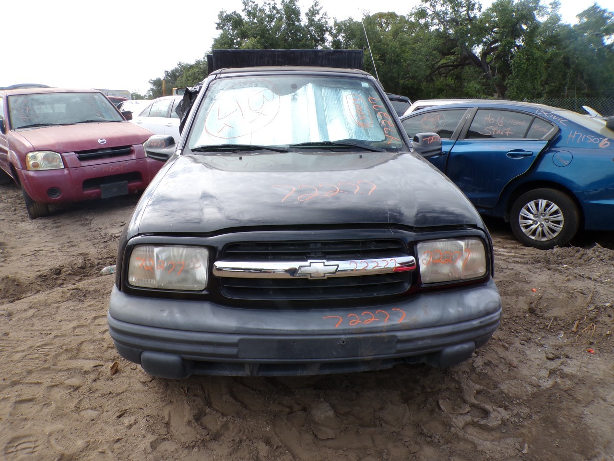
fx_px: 426
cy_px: 230
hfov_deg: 71.6
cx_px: 307
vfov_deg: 56.8
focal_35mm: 24
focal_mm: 4.3
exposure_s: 1/140
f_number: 5.8
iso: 100
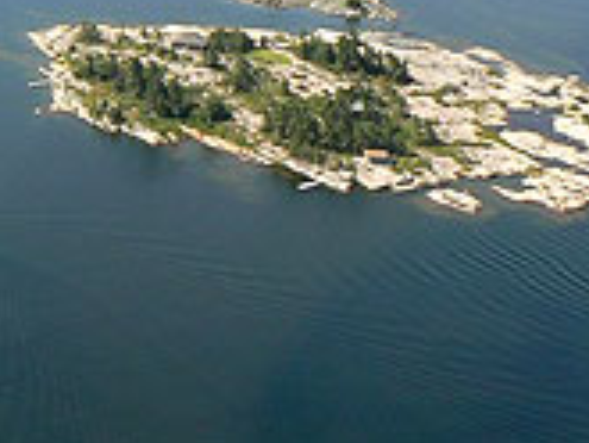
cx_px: -86
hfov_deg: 19.1
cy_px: 36
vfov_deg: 14.9
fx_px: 1669
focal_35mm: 98
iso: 80
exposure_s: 1/400
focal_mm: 6
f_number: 5.6
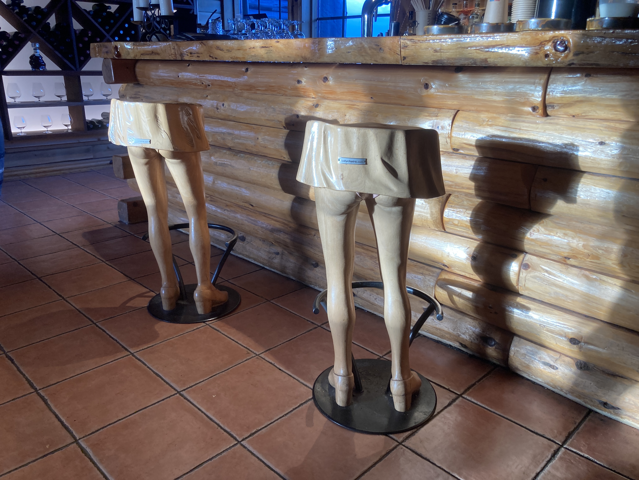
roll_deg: +0.0
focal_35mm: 28
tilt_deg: -17.8
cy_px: 240
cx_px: 320
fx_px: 517
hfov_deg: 63.4
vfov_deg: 49.7
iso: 64
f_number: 1.8
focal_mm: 3.99
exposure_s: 1/94
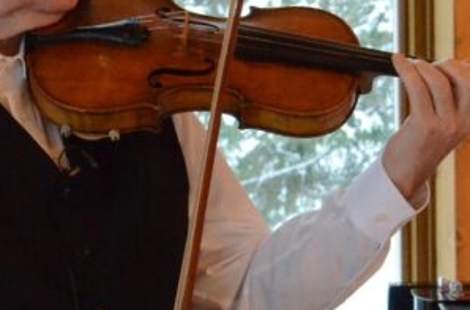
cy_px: 143
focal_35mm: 206
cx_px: 259
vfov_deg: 6.6
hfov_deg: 10.0
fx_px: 2682
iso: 6400
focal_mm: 40
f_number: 8
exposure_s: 1/250
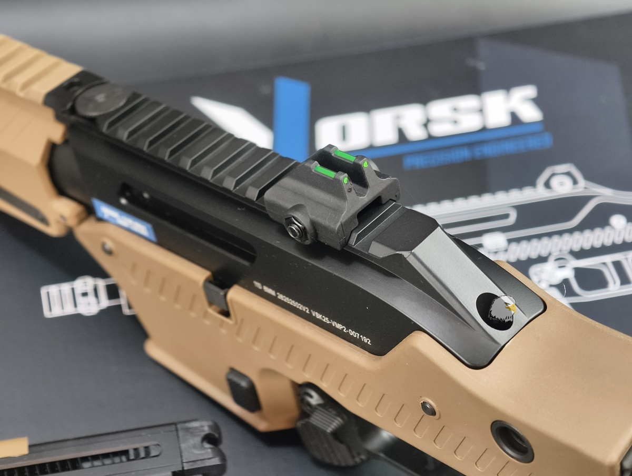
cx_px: 316
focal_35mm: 85
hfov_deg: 23.0
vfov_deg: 17.4
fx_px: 1554
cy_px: 238
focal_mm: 22.48
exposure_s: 1/10
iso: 867
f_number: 2.67
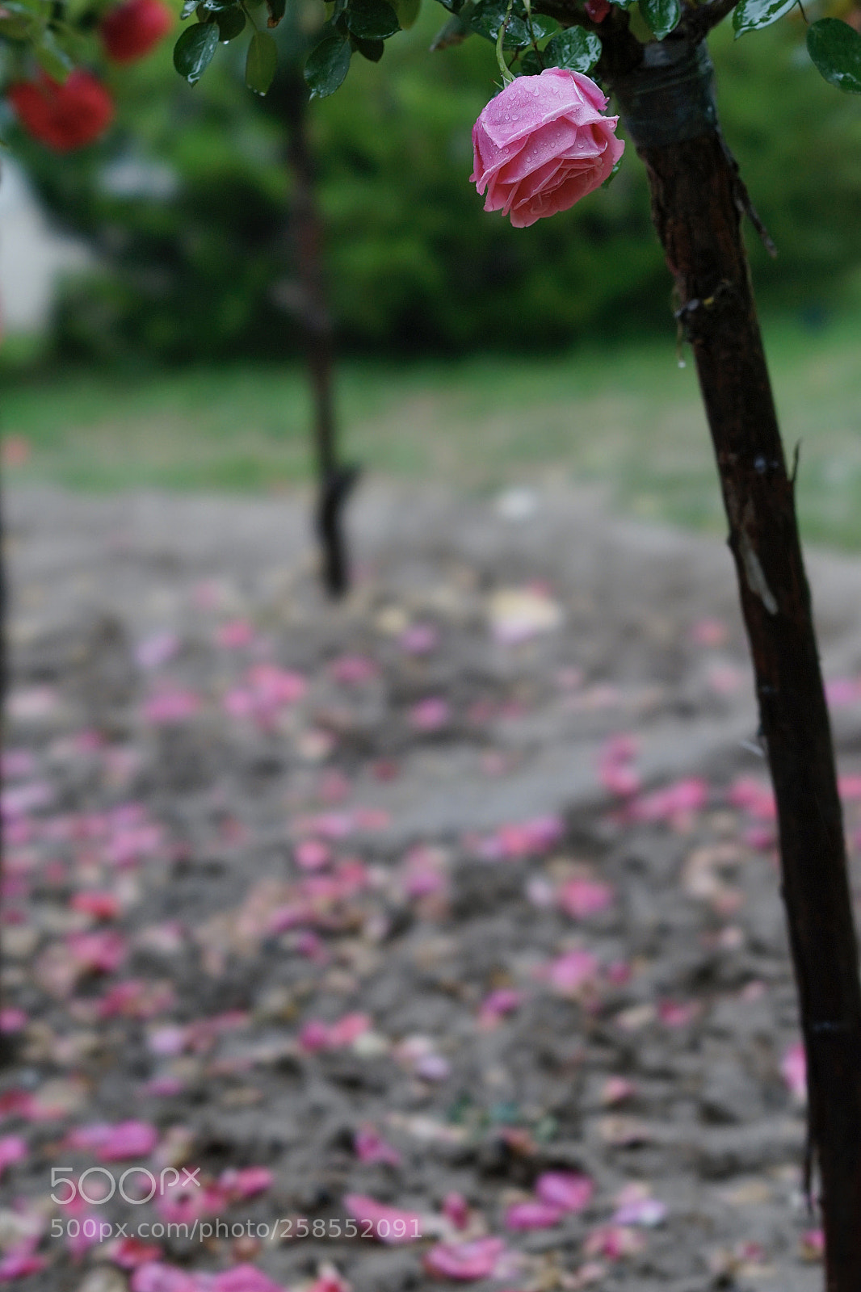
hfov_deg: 13.7
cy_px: 646
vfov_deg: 20.4
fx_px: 3589
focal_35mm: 100
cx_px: 430
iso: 400
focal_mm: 100
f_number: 5.6
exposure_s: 1/100
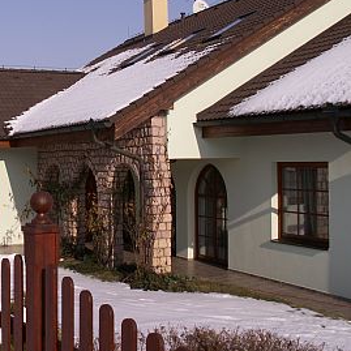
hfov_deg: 30.5
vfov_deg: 31.5
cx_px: 46
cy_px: 141
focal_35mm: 54
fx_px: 619
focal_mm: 5.86
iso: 50
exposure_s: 1/1000
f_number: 5
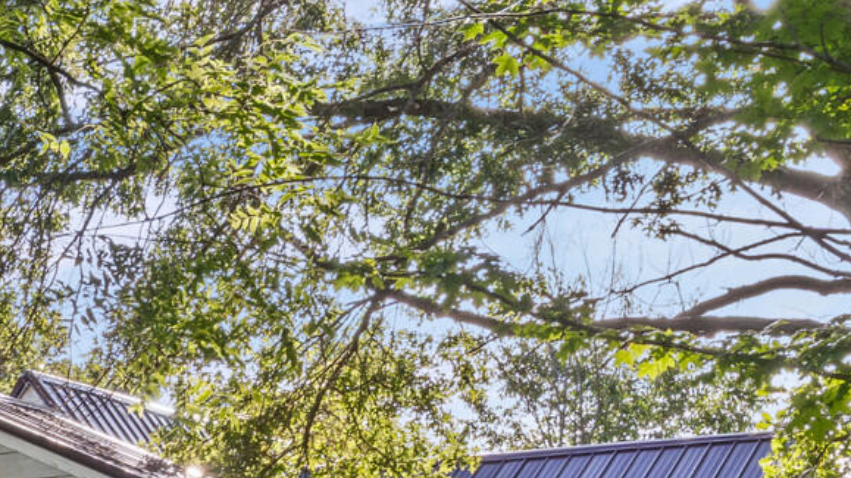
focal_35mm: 107
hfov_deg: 18.4
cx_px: -312
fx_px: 2409
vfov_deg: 10.7
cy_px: 824
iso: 200
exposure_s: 1/5
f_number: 16
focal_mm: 29.5
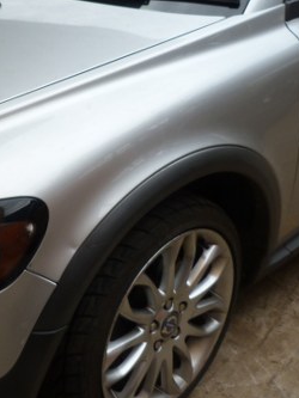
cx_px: 36
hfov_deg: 23.8
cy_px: 147
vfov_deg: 32.0
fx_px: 691
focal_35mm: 60
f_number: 3.6
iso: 80
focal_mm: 4.5
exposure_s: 1/125
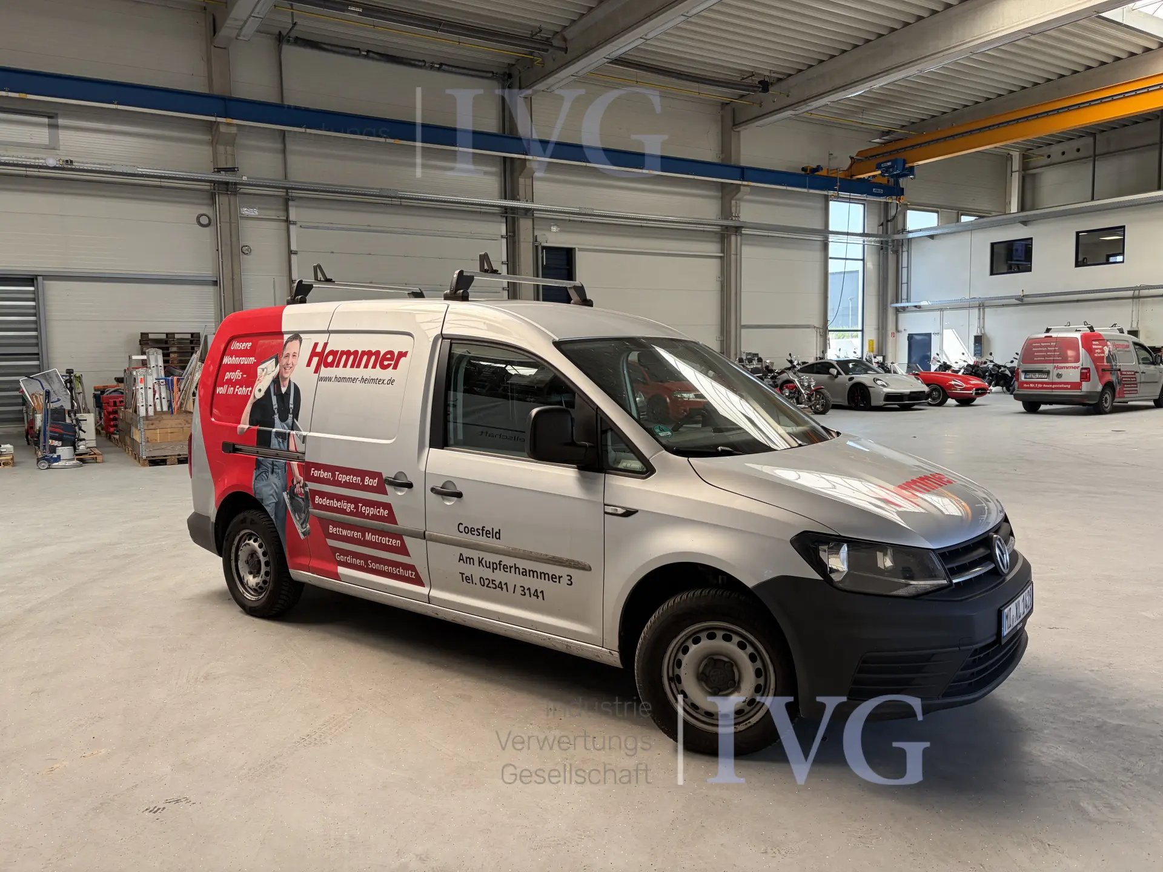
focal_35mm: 26
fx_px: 874
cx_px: 582
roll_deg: +0.8
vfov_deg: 53.1
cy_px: 436
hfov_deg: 67.3
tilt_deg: -4.8
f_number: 1.6
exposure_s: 1/190
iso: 64
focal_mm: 5.96
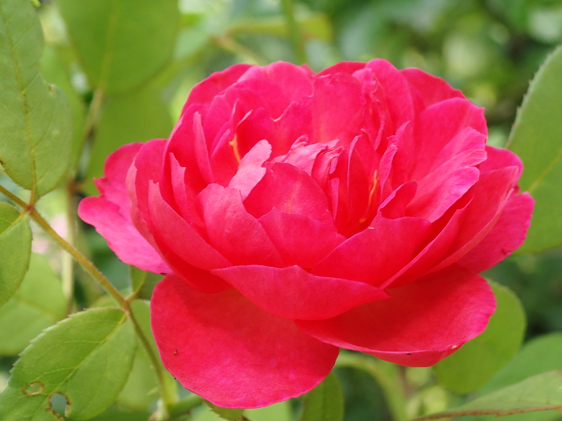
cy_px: 210
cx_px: 281
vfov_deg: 14.8
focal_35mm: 100
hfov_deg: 19.6
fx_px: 1624
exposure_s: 1/160
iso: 200
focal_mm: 18
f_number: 4.9
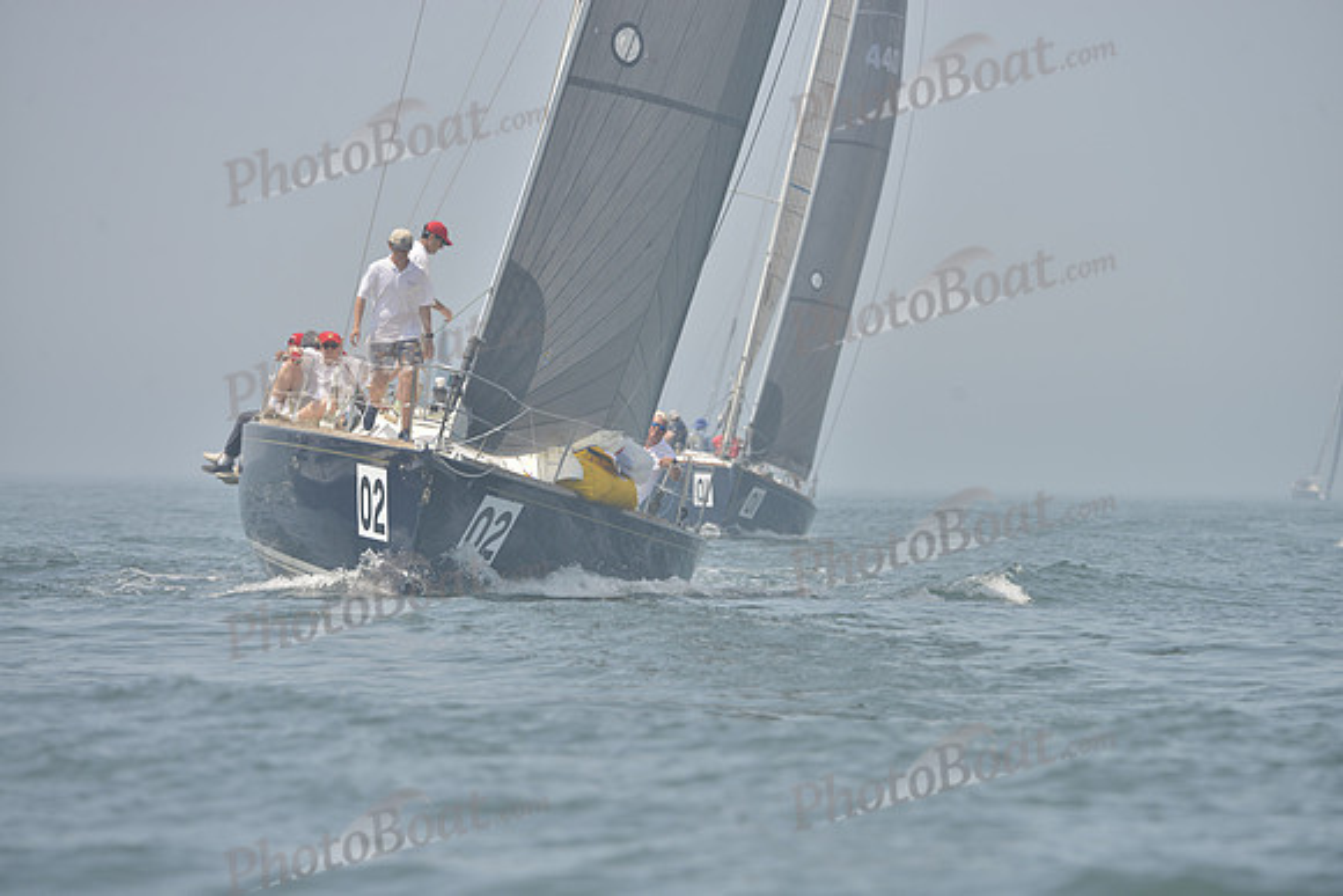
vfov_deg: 5.7
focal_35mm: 240
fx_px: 8955
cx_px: 672
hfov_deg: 8.6
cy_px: 448
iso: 280
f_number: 8
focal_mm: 240
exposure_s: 1/1000
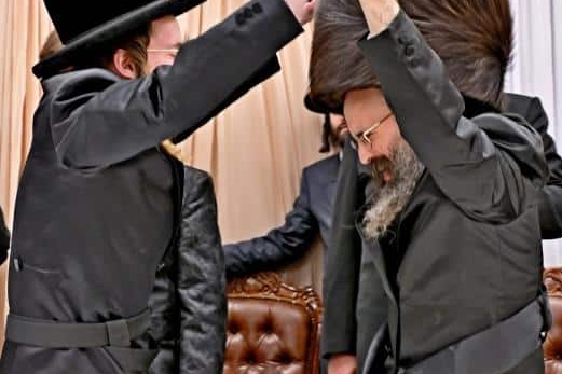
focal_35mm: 57
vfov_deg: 23.8
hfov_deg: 35.0
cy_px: 175
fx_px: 890
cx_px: 242
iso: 640
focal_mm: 29
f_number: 4
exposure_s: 1/200
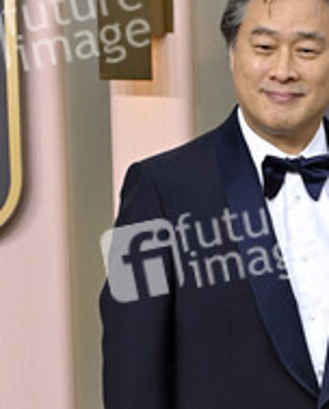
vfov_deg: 9.9
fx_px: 2354
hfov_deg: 8.0
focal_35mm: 194
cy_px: 359
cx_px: 275
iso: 800
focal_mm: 98
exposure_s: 1/640
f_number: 8
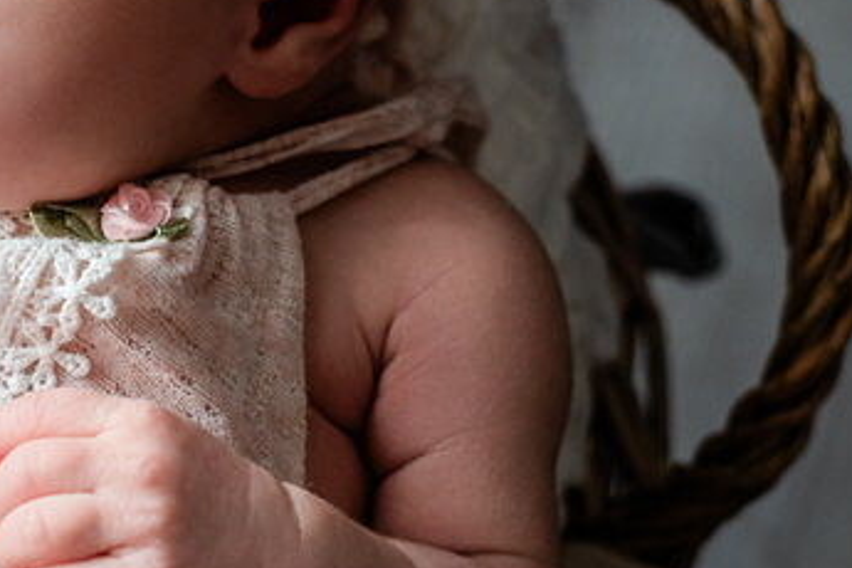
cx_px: -210
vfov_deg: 9.5
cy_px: 215
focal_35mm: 145
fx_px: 3431
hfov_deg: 13.7
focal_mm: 50
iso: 640
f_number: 3.5
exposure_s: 1/400
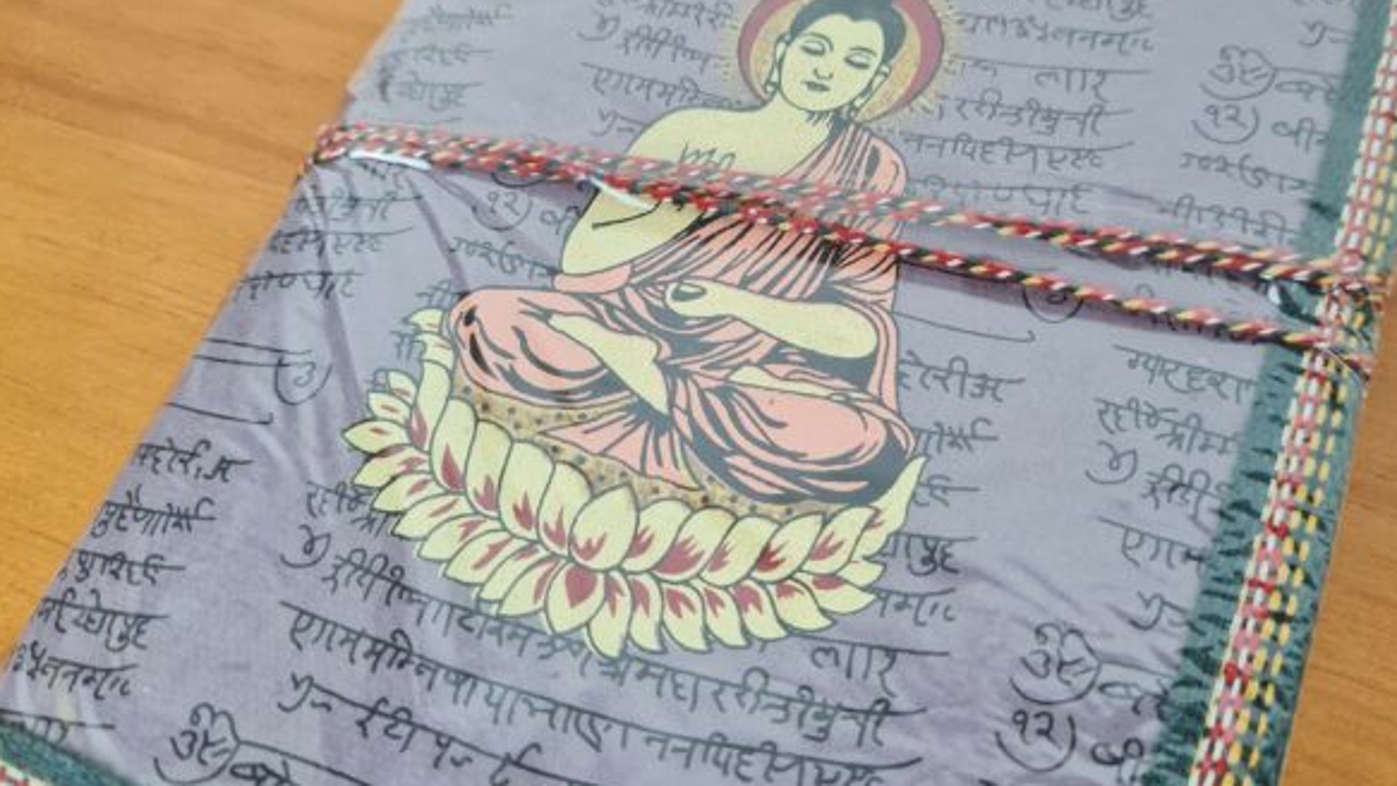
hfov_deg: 58.0
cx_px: 752
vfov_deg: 34.6
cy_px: 346
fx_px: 1260
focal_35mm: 34
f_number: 1.8
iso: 125
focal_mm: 5.4
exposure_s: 1/120
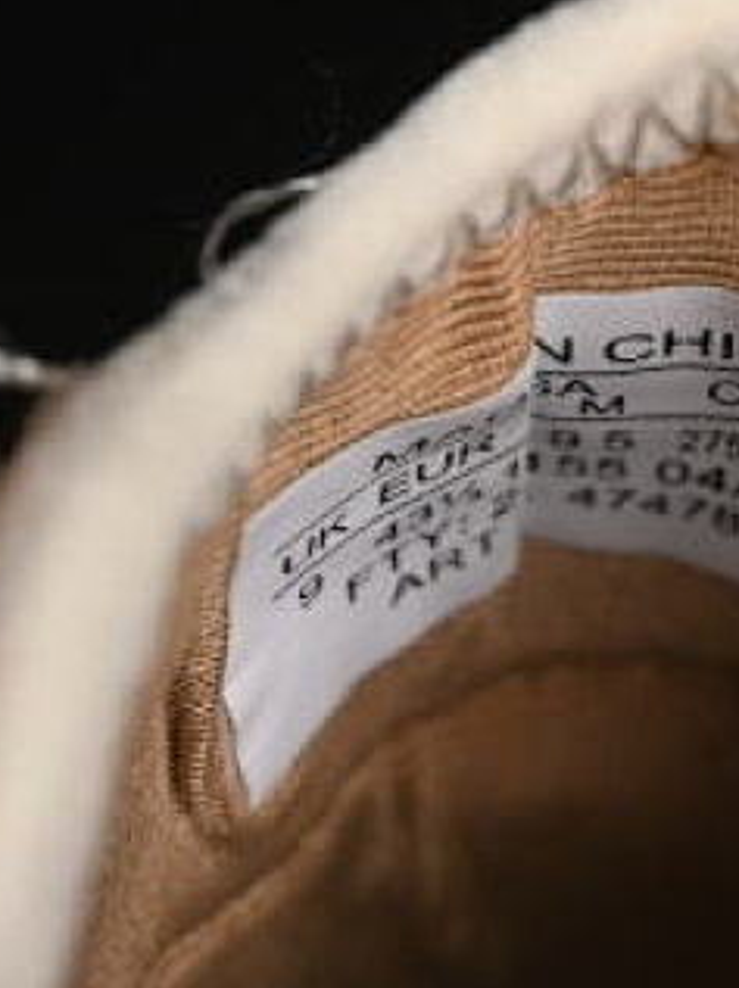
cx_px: 636
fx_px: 7017
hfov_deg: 6.0
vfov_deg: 8.1
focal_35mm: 246
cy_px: 592
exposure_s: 1/80
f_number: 7.1
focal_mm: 50
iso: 160
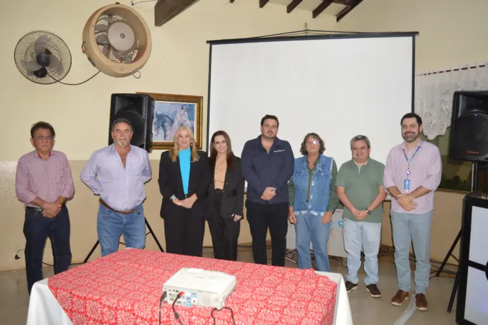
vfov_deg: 43.6
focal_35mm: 30
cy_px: 162
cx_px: 244
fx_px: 406
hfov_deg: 62.0
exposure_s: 1/60
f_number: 3.8
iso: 1400
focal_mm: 20
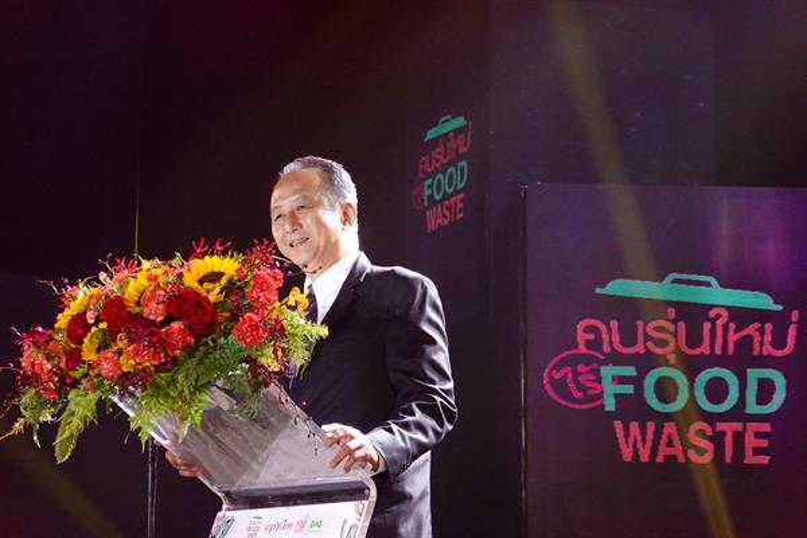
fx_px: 2623
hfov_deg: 17.5
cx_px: 404
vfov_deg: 11.7
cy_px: 269
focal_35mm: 117
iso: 2500
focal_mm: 42.74
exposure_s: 1/160
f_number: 5
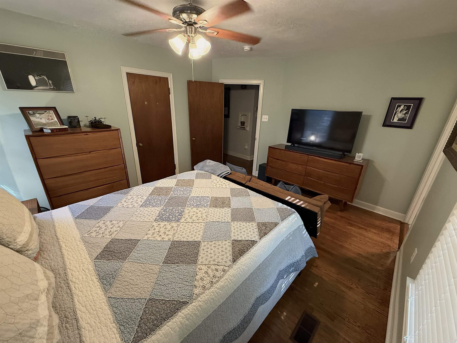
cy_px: 172
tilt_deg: -20.1
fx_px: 185
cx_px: 228
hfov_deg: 102.1
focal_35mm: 14
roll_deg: -1.9
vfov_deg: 85.7
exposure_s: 1/60
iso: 500
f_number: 2.2
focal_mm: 2.22
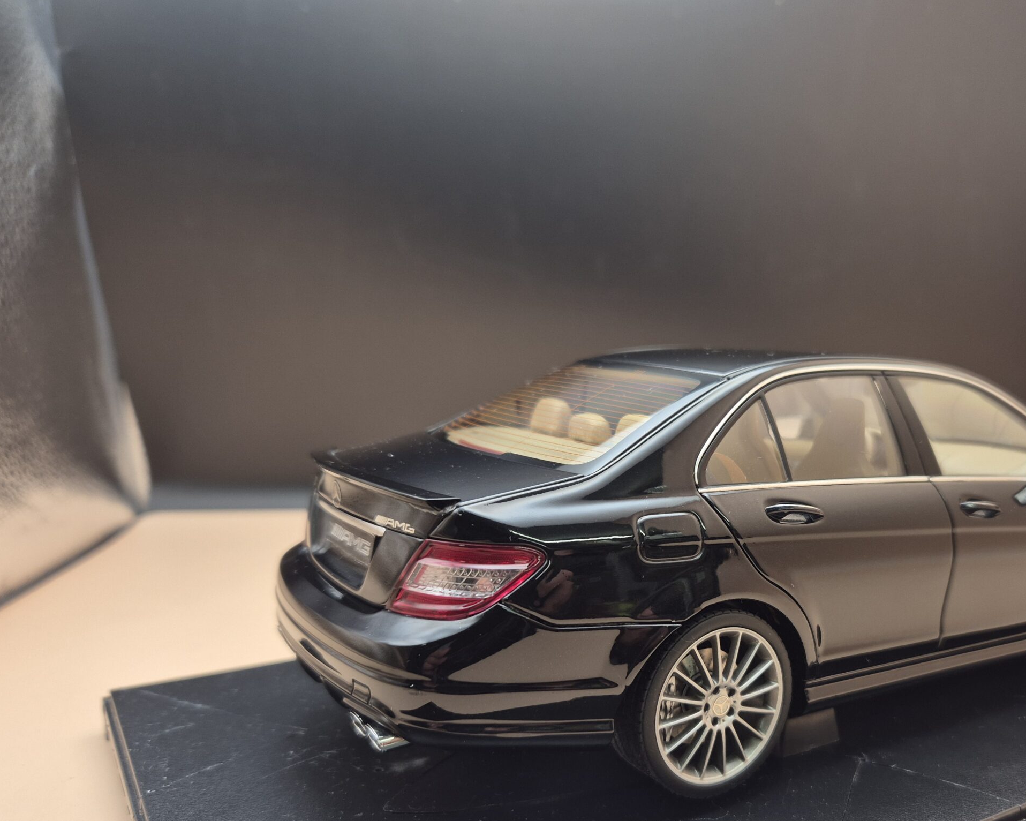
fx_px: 911
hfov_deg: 57.9
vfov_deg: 48.1
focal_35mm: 30
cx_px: 657
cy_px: 503
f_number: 1.8
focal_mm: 5.4
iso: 50
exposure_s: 1/100
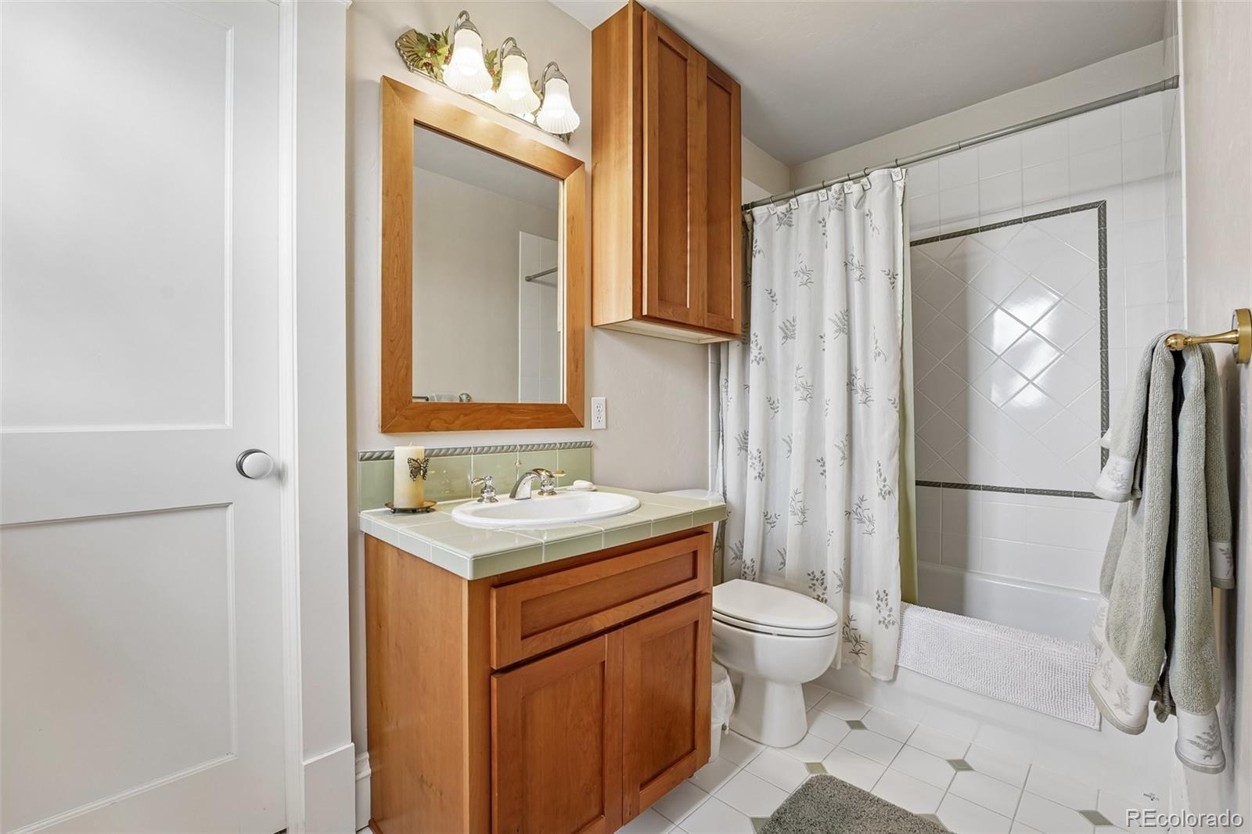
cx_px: 626
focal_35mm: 15
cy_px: 417
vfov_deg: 78.8
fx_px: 508
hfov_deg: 101.9
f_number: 8
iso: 400
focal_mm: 14.6
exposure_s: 1/20
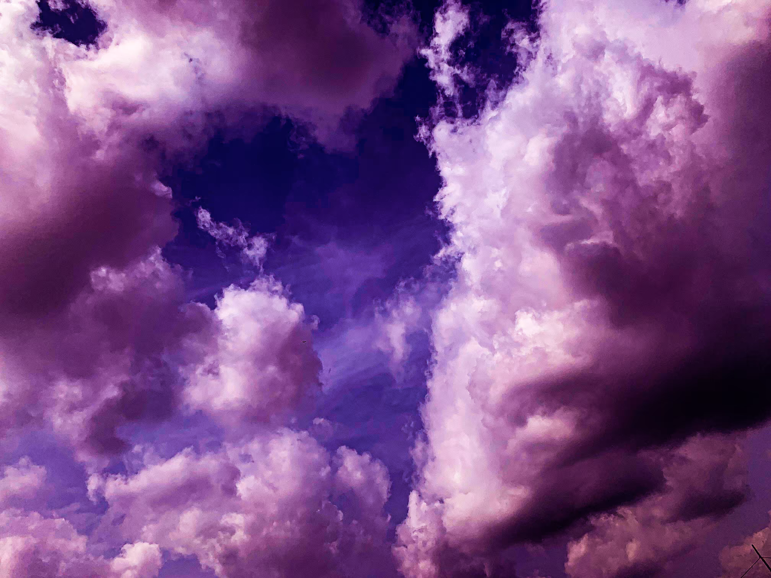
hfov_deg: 67.3
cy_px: 289
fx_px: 579
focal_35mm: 26
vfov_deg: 53.1
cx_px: 386
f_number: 1.8
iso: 25
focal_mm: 4.25
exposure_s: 1/8700
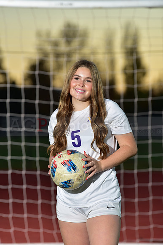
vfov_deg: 10.3
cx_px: 82
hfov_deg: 6.9
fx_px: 1357
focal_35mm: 200
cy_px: 122
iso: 250
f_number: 4.5
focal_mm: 200
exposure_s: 1/200
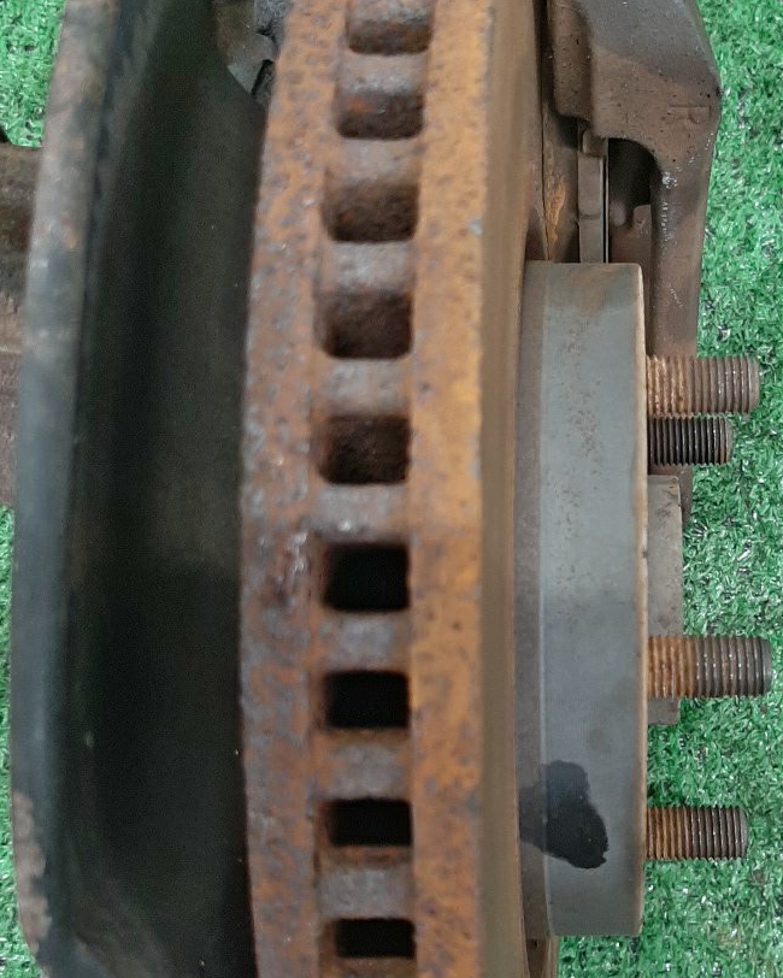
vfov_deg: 40.9
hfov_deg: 32.5
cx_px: 624
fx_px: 1303
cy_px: 595
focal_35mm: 45
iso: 184
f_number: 1.7
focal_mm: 3.93
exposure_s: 1/33
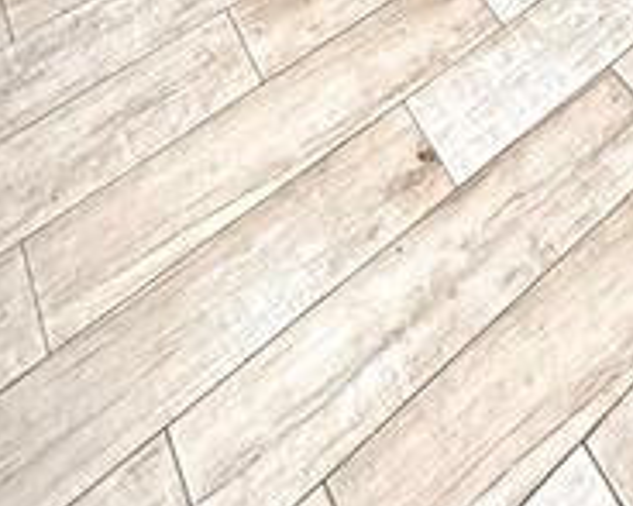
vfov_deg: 14.2
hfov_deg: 29.5
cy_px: -774
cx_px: 709
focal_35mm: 57
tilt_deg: -10.4
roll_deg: -0.8
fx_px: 1067
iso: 320
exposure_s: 1/63
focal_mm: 2.22
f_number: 2.2
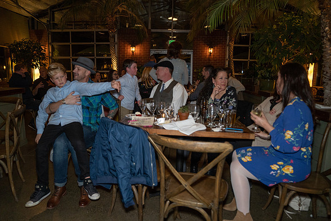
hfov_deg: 71.5
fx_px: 230
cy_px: 110
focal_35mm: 25
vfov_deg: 51.3
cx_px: 166
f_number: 2.8
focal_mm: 25
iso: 2500
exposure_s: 1/250
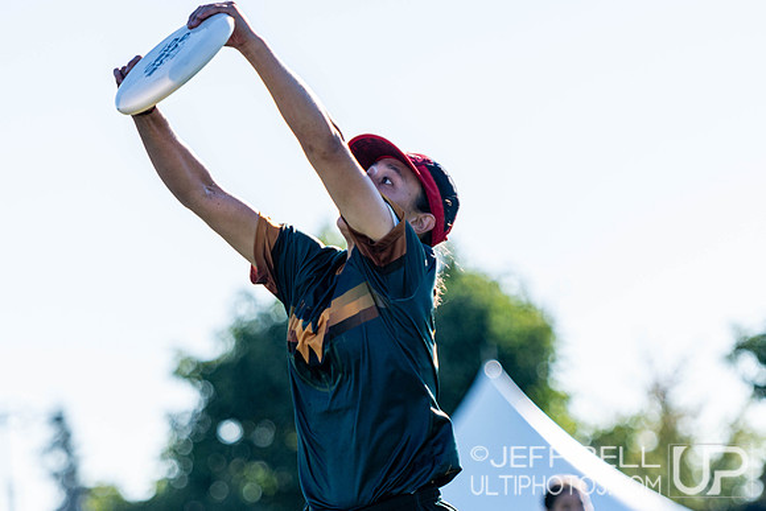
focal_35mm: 236
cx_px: 361
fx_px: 5015
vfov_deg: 5.8
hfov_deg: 8.7
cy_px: 297
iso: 100
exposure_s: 1/1250
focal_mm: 135
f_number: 2.8
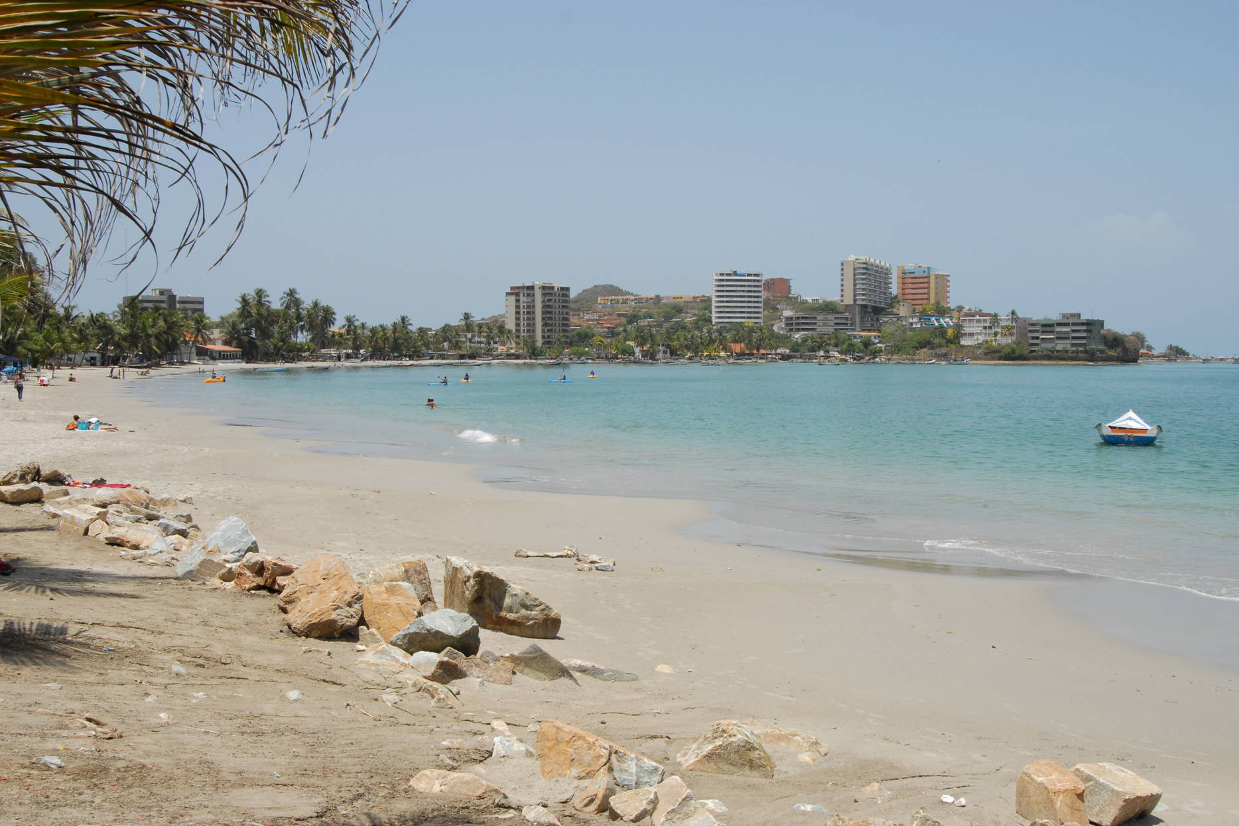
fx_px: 1273
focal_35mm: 37
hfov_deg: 51.9
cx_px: 632
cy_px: 423
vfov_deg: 35.9
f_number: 13
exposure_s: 1/250
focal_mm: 24
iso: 200
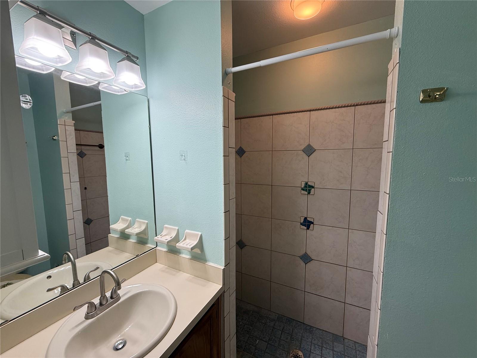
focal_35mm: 14
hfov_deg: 102.1
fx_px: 193
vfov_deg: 85.7
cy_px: 179
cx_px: 238
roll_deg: +0.0
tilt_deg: -5.4
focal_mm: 2.22
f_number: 2.2
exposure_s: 1/120
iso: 100
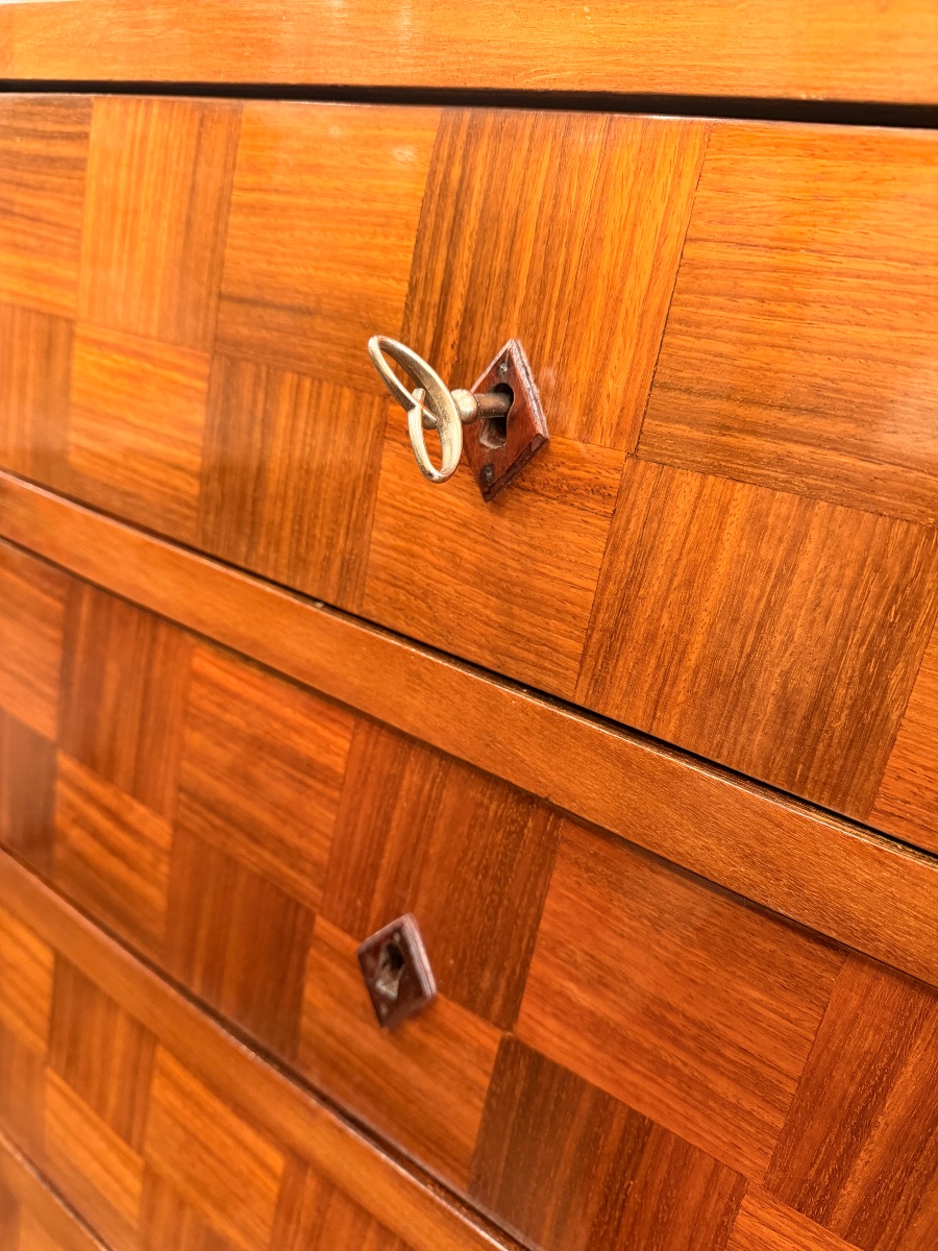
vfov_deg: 71.6
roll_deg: -11.8
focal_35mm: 24
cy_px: 626
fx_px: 867
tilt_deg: -16.9
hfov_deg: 56.8
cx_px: 469
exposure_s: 1/33
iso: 640
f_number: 1.78
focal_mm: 6.76
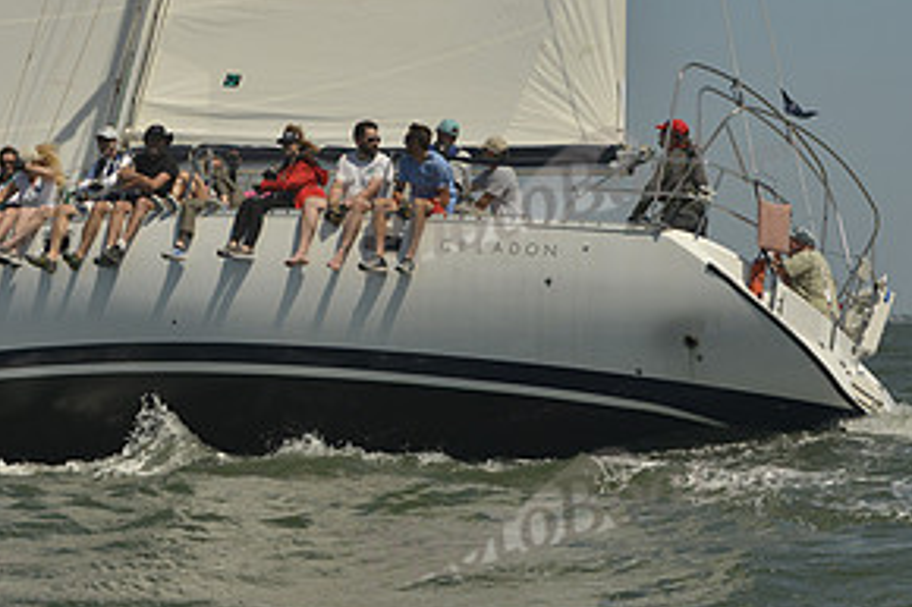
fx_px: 3545
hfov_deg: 14.6
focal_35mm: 140
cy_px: 74
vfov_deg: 9.7
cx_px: 198
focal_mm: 70
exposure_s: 1/1000
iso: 280
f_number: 10
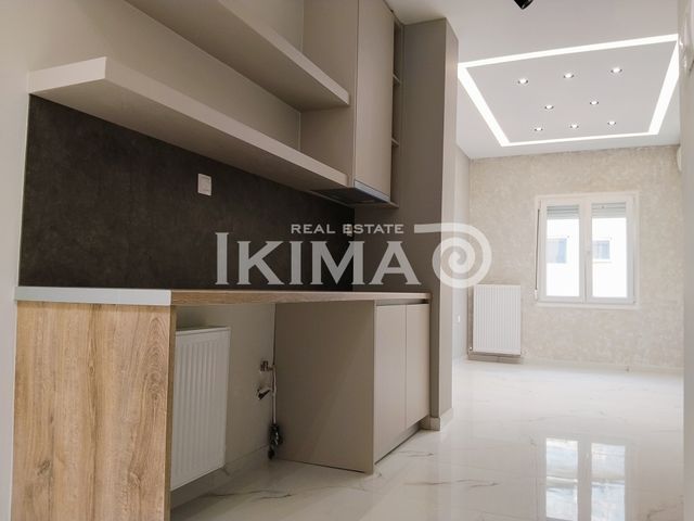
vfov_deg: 48.2
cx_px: 347
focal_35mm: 29
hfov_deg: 61.7
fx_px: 581
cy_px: 260
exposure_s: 1/33.3
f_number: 1.8
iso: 80
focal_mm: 3.96
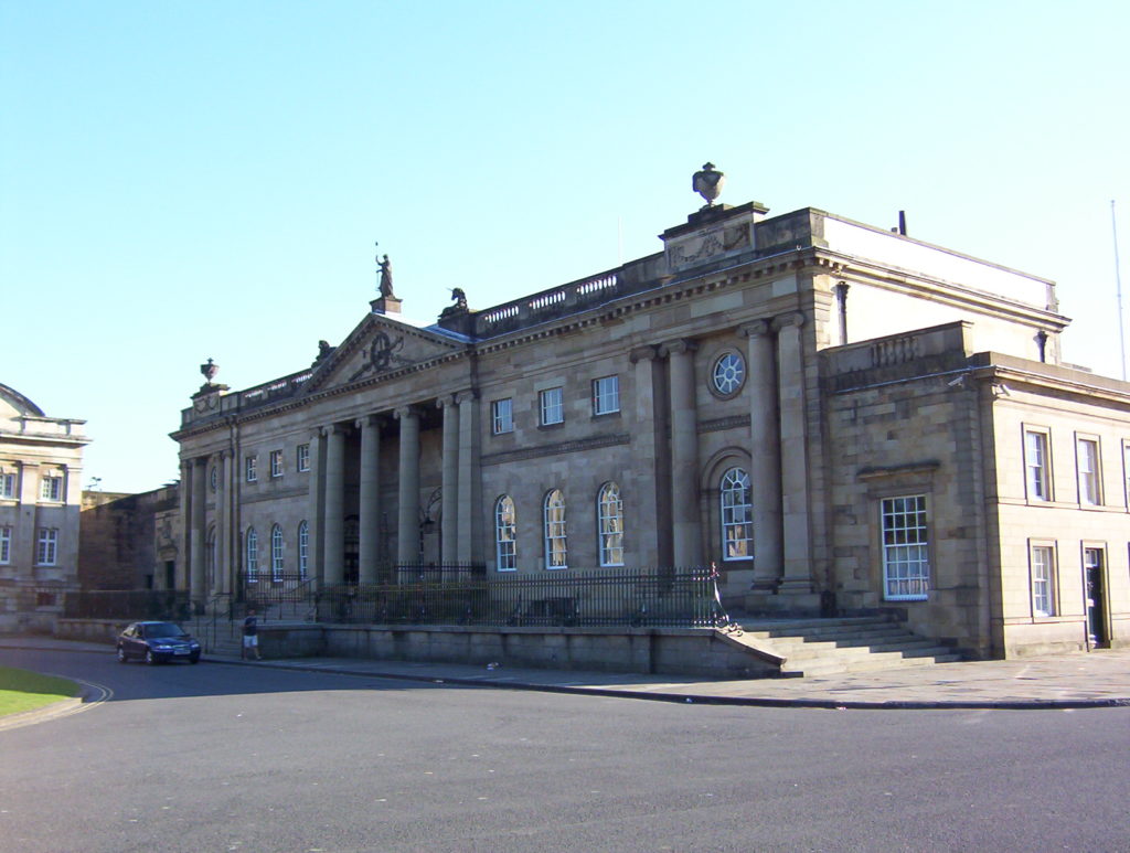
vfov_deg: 39.8
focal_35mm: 36
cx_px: 565
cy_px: 426
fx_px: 1178
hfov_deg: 51.2
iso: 100
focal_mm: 5.54
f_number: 2.76
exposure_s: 1/759
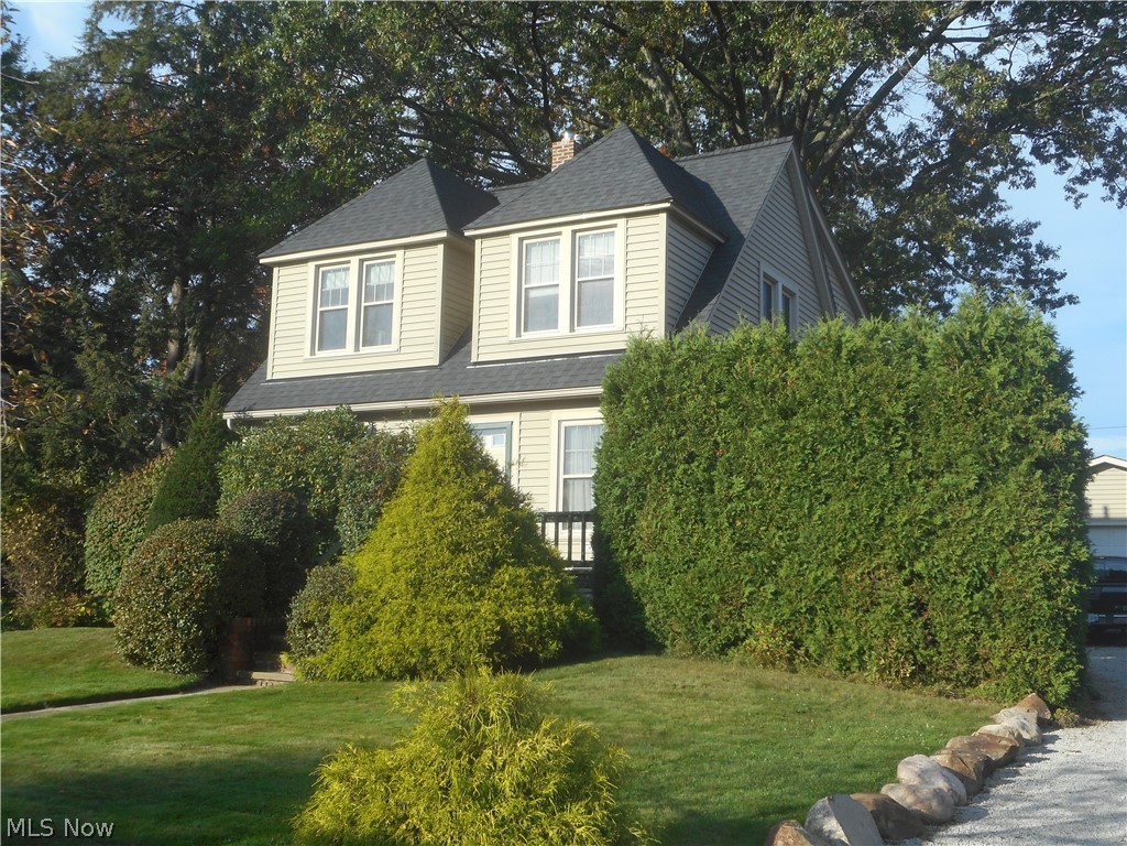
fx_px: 1270
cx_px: 564
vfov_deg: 36.8
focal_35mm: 39
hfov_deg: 47.9
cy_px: 423
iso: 80
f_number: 4.5
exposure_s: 1/320
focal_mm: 6.9
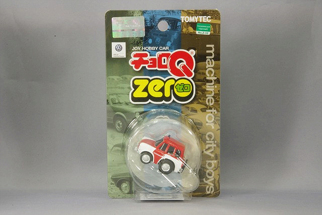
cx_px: 161
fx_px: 1002
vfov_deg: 12.2
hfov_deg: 18.3
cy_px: 108
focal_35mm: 112
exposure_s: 1
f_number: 32
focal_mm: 75
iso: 400
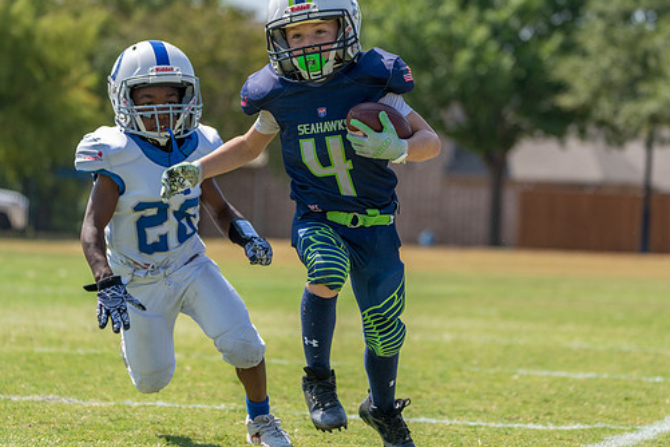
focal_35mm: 220
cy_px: 217
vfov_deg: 6.2
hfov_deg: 9.4
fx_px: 4094
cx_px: 352
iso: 320
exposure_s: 1/1000
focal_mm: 190
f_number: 5.6
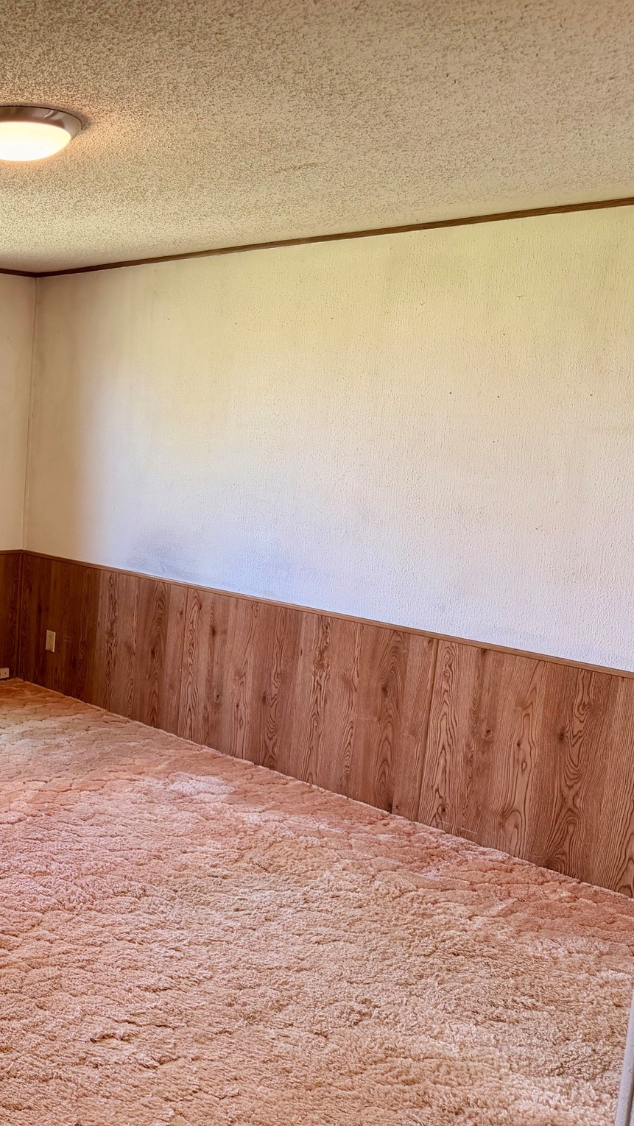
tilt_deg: -8.4
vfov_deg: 56.6
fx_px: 1046
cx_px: -64
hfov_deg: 30.2
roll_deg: -1.2
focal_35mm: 35
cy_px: 563
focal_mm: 6.76
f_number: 1.78
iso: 160
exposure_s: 1/120
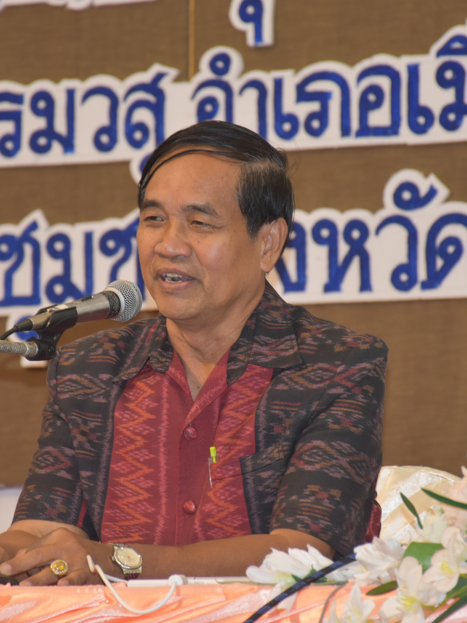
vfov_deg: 7.0
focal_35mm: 282
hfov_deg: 5.3
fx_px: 5072
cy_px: 312
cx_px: 197
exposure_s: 1/60
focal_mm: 130
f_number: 5.6
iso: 800
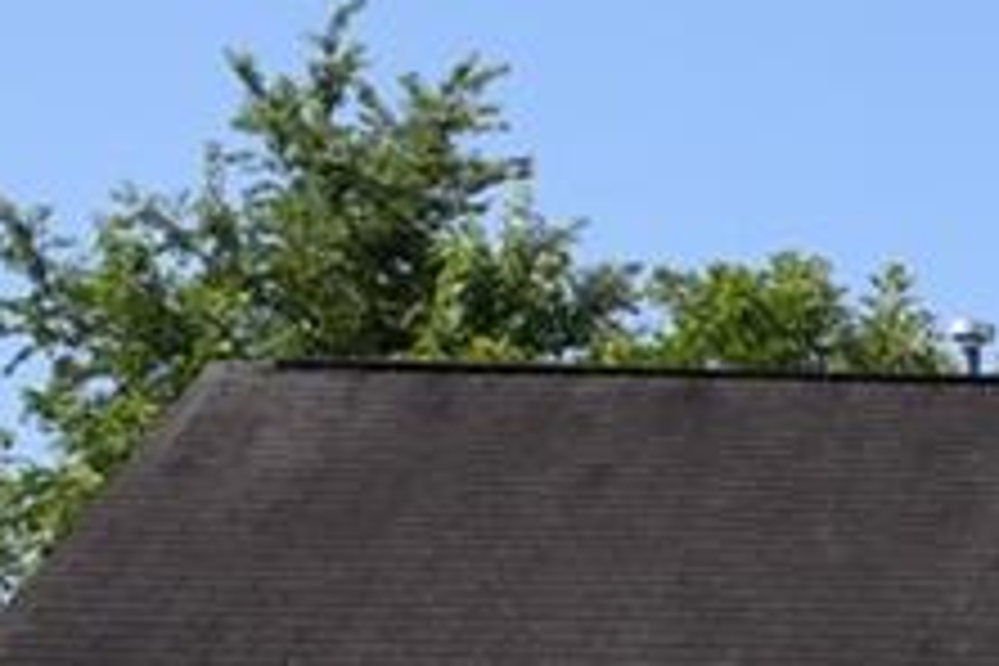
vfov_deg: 8.8
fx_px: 4218
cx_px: 1908
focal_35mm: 152
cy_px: 958
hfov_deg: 12.2
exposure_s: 1/320
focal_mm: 22
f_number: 9
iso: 200
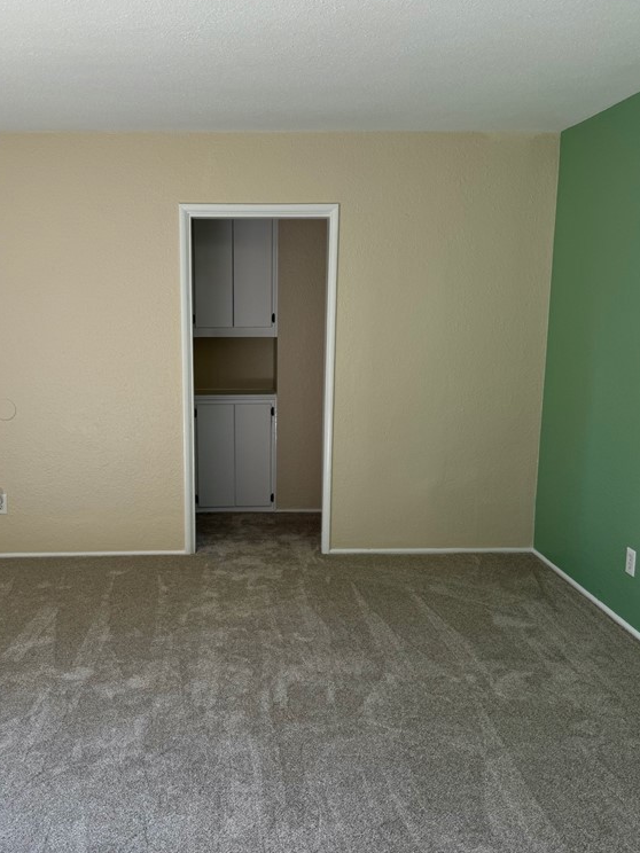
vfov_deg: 55.2
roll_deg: +0.2
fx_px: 813
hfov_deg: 42.7
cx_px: 244
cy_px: 478
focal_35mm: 33
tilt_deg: -13.2
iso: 80
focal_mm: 6.76
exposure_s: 1/218
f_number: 1.78
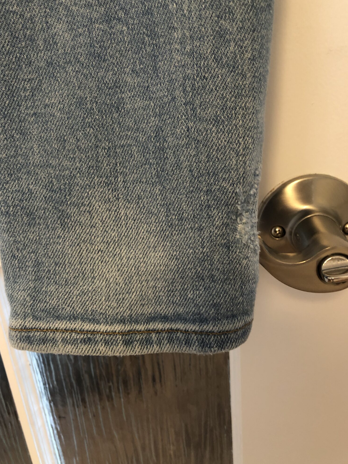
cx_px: 175
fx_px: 389
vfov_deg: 61.7
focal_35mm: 29
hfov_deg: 48.2
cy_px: 232
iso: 80
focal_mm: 3.99
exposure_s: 1/7
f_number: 1.8
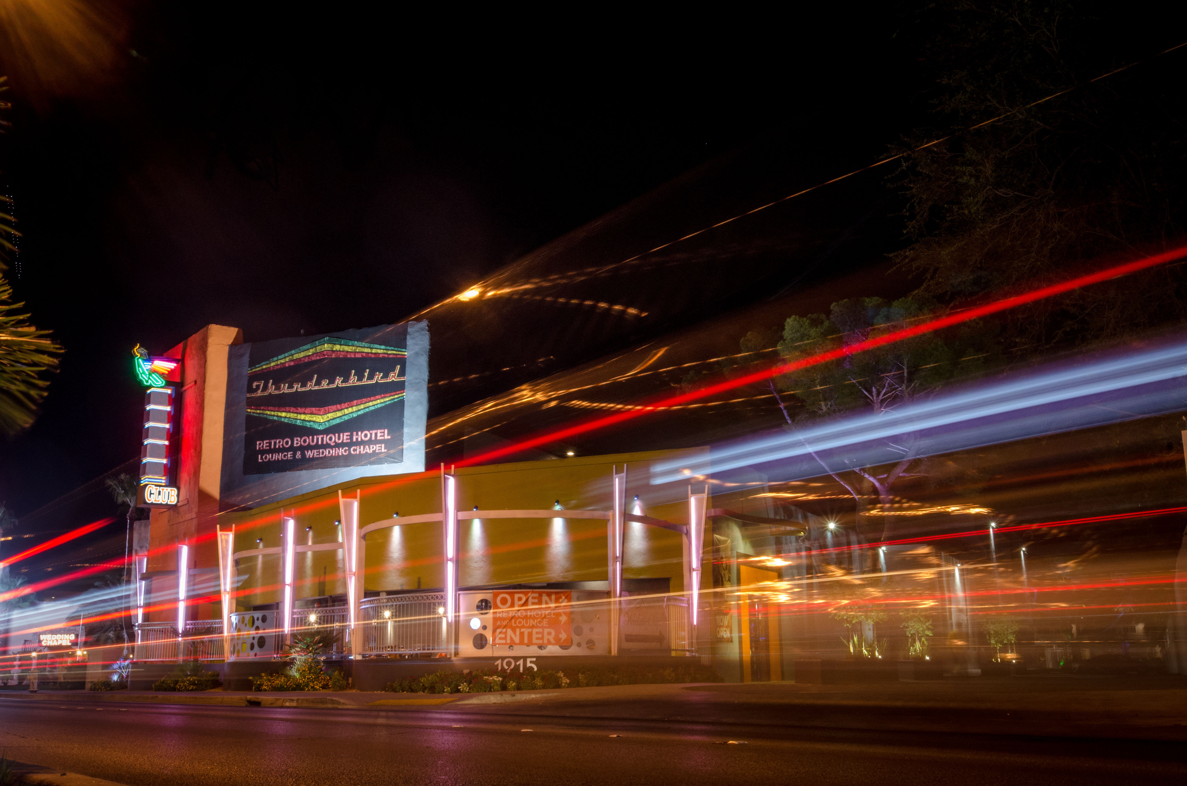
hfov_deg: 53.2
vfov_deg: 36.7
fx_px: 1185
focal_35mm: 36
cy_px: 393
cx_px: 594
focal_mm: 24
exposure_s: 4
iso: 800
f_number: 20
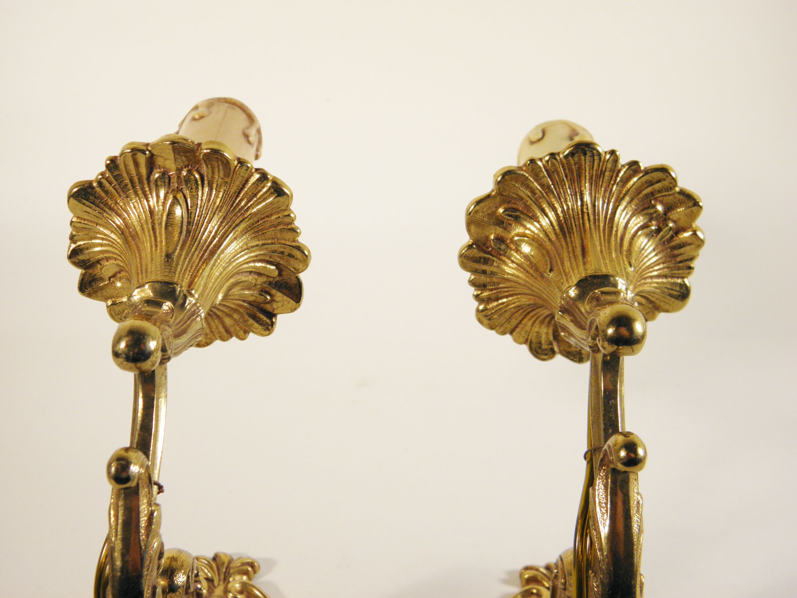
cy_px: 299
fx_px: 1013
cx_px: 398
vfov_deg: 32.9
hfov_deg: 42.9
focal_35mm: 44
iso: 100
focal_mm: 7.9
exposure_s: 1/40
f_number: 3.9
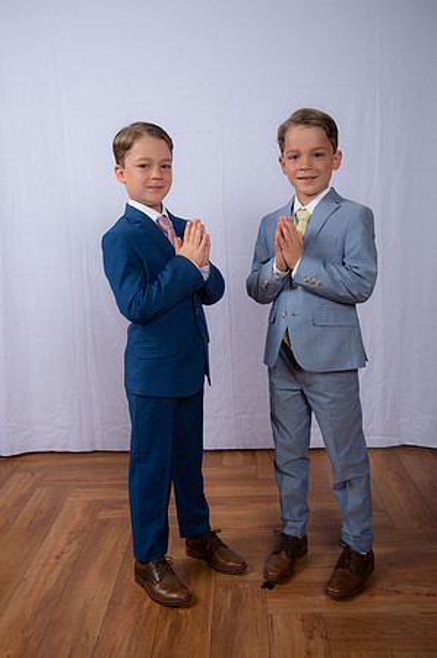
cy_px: 329
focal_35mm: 38
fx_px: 693
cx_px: 218
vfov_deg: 50.7
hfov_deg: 35.0
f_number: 8
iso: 250
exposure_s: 1/160
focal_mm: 38
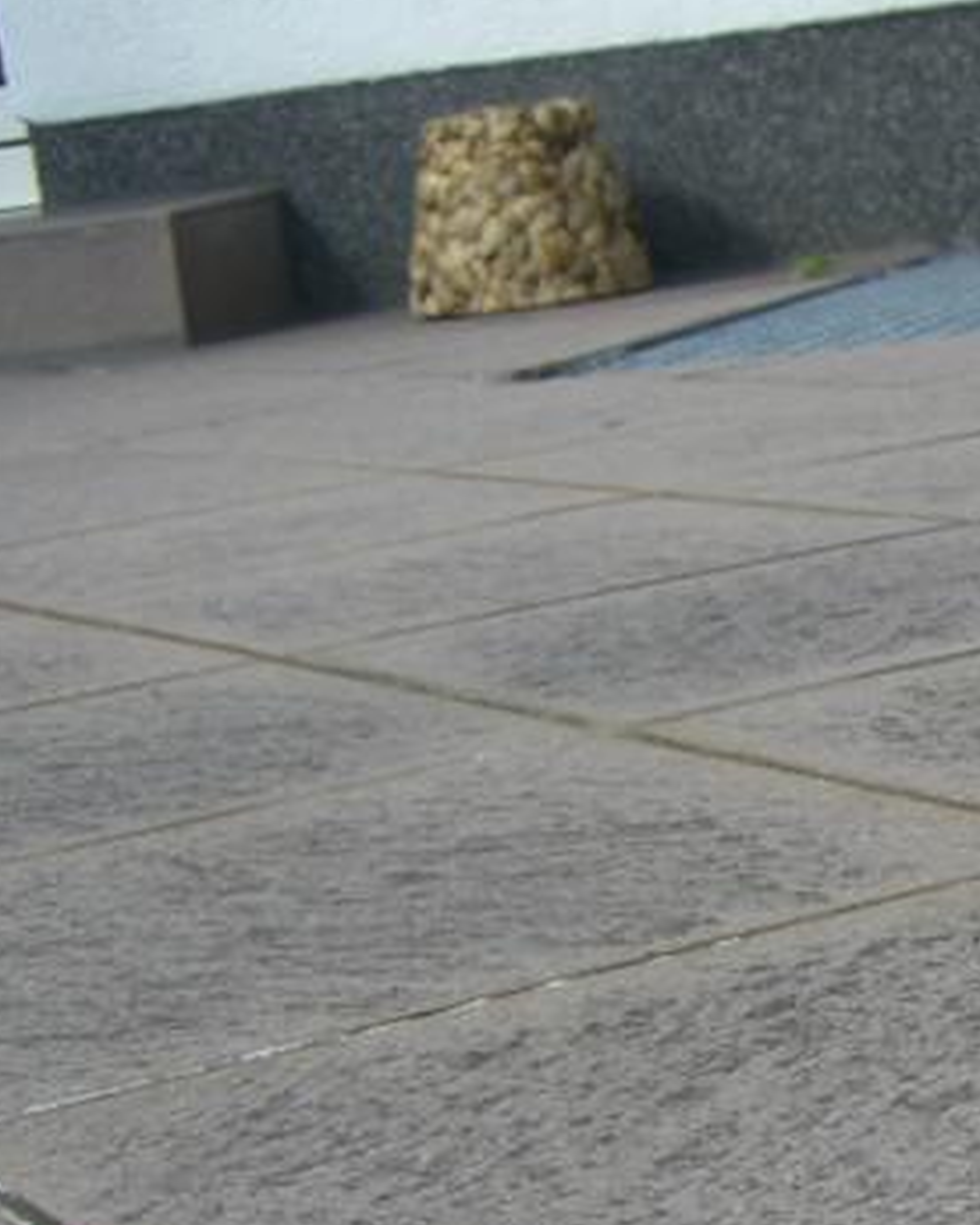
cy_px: 937
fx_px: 3988
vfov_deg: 17.4
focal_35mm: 110
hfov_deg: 13.3
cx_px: 1449
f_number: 4.3
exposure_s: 1/320
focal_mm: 6.2
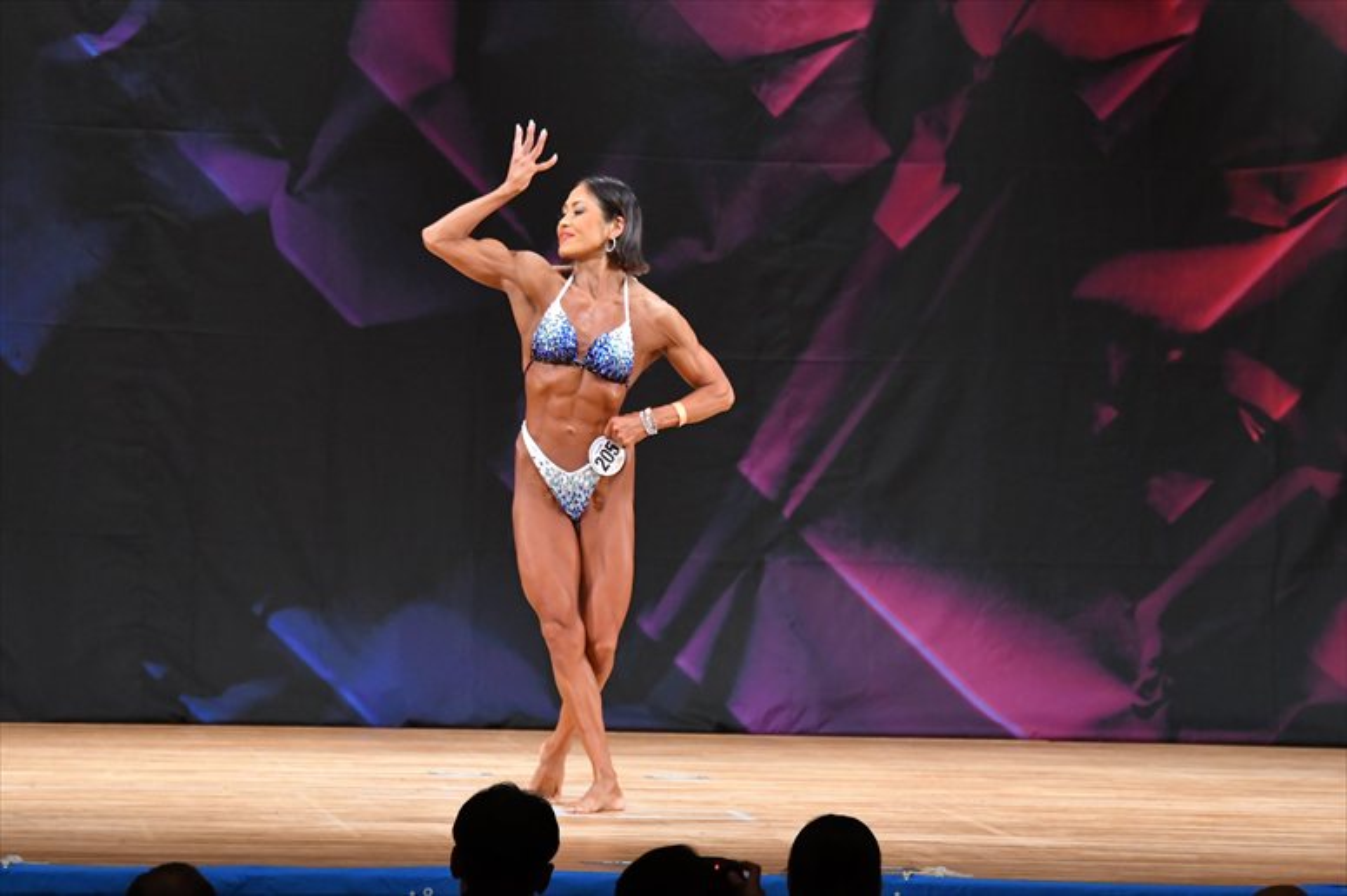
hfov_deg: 8.6
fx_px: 8976
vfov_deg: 5.7
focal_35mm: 240
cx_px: 674
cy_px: 448
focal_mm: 160
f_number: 5.6
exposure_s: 1/400
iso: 3600
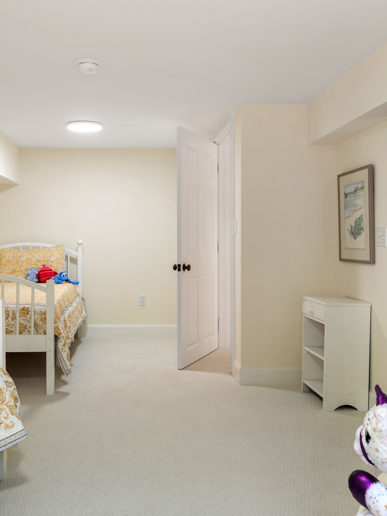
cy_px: 256
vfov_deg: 52.6
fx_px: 522
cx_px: 154
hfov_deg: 40.5
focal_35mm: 35
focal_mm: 24
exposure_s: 1/15
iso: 400
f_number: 6.3
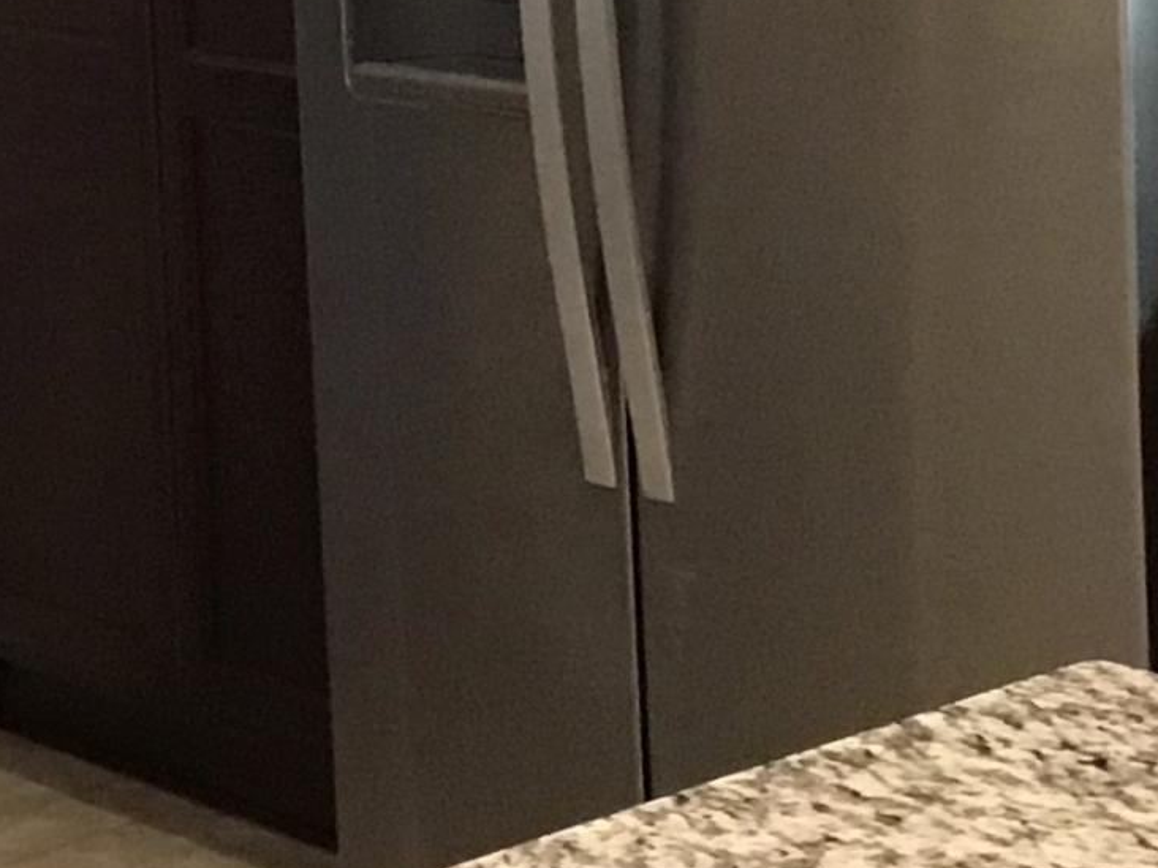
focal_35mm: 127
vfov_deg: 11.5
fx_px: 4248
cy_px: -65
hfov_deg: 15.5
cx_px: 392
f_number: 2.4
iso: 160
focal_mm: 3.3
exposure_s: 1/30
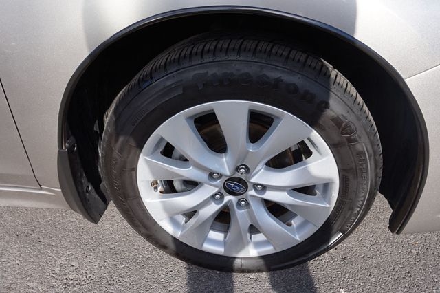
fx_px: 293
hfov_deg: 73.8
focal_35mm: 24
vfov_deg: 53.1
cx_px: 220
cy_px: 146
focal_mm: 16
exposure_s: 1/200
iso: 100
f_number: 5.6
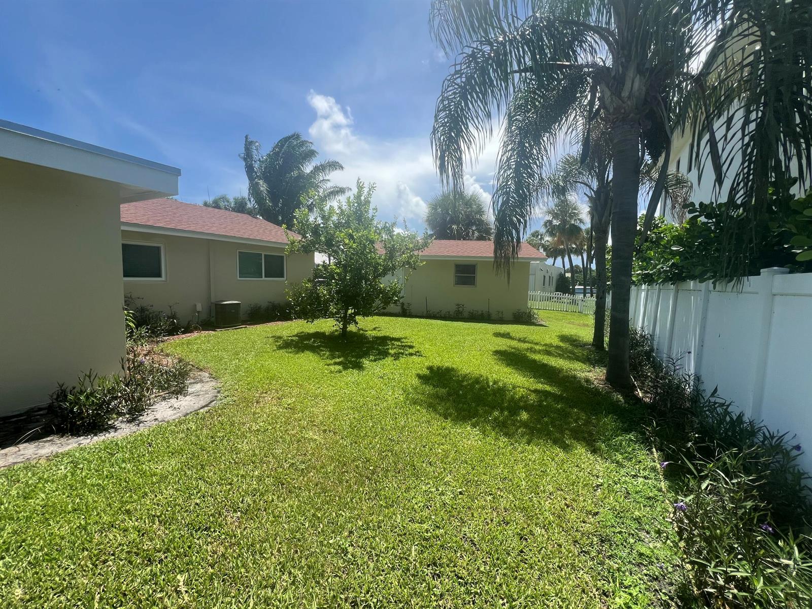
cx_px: 406
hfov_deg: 106.2
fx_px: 305
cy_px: 304
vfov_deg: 89.9
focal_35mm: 13
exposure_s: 1/978
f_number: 1.8
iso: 32
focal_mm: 1.57
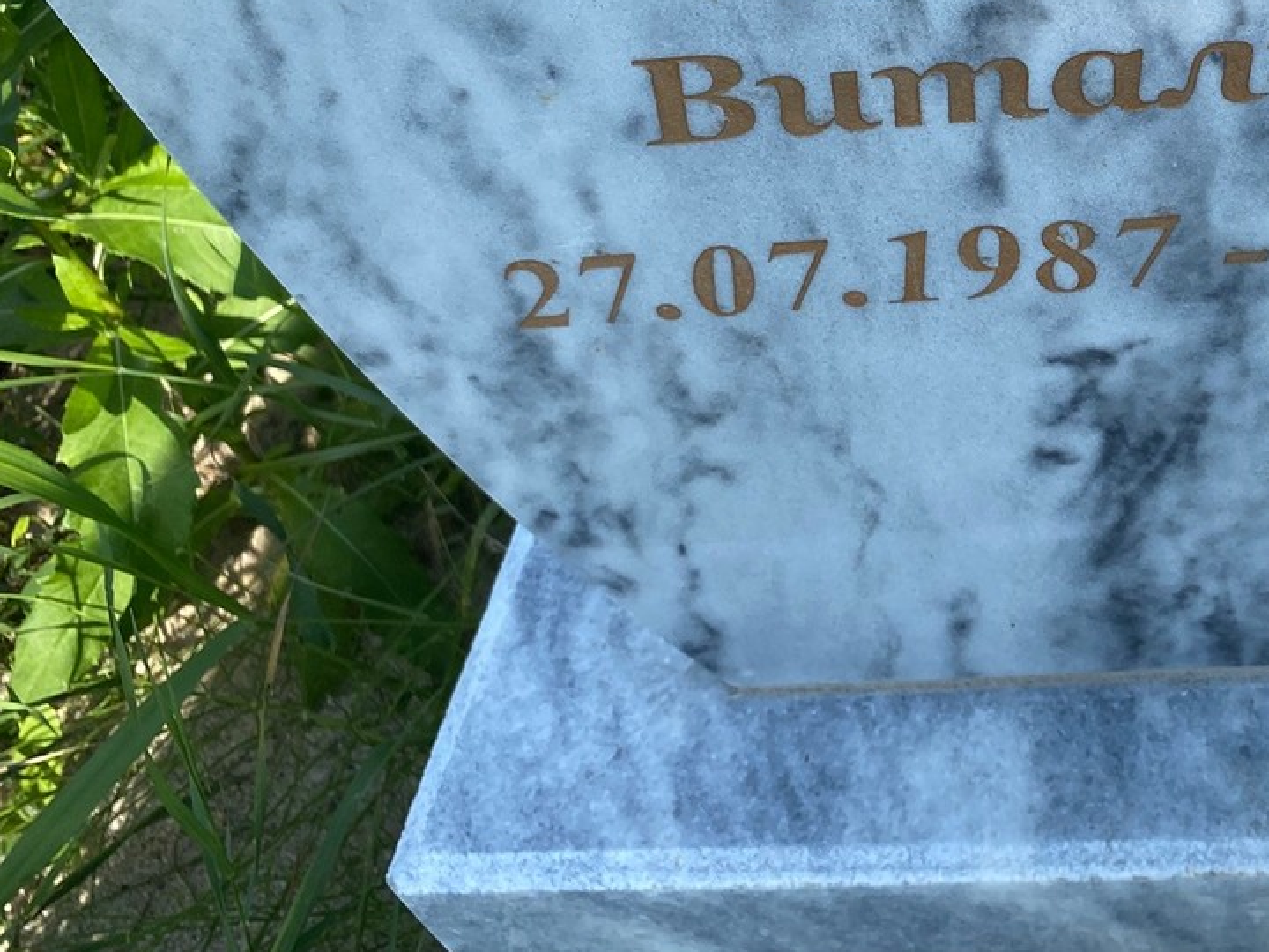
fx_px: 1906
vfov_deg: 27.3
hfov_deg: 33.8
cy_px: 145
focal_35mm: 52
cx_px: 1255
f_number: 1.8
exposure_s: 1/919
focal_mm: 4.25
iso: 32
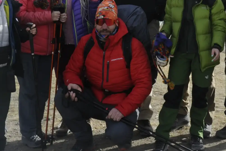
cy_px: -23
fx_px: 672
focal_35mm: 107
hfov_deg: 18.9
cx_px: 179
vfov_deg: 12.5
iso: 1250
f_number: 13
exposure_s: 1/640
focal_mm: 42
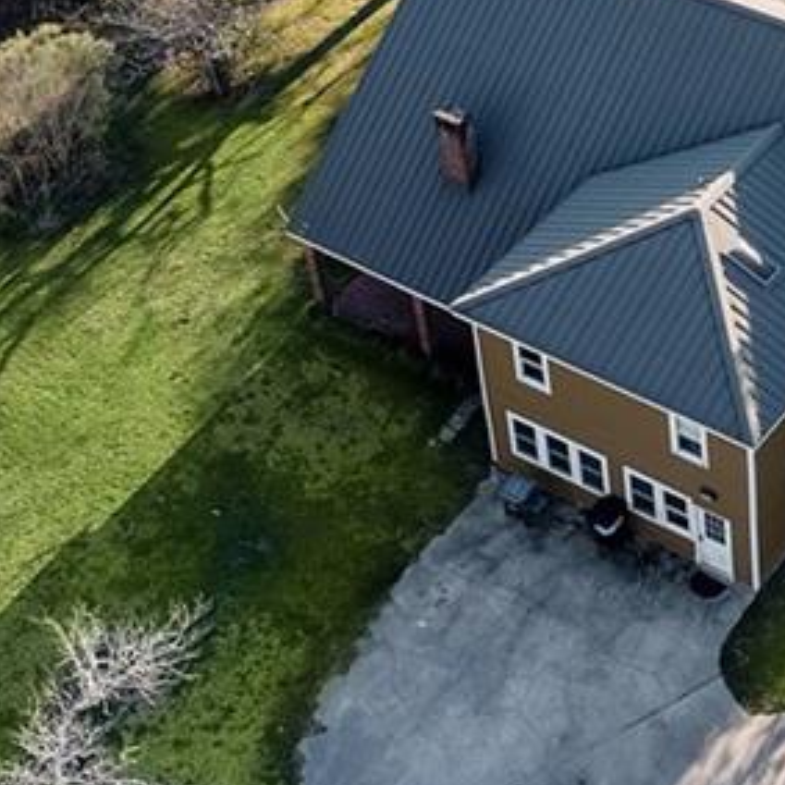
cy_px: 19
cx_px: 838
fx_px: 2206
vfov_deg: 19.6
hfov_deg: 19.4
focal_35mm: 86
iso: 100
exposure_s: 1/120
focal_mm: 10.26
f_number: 4.5
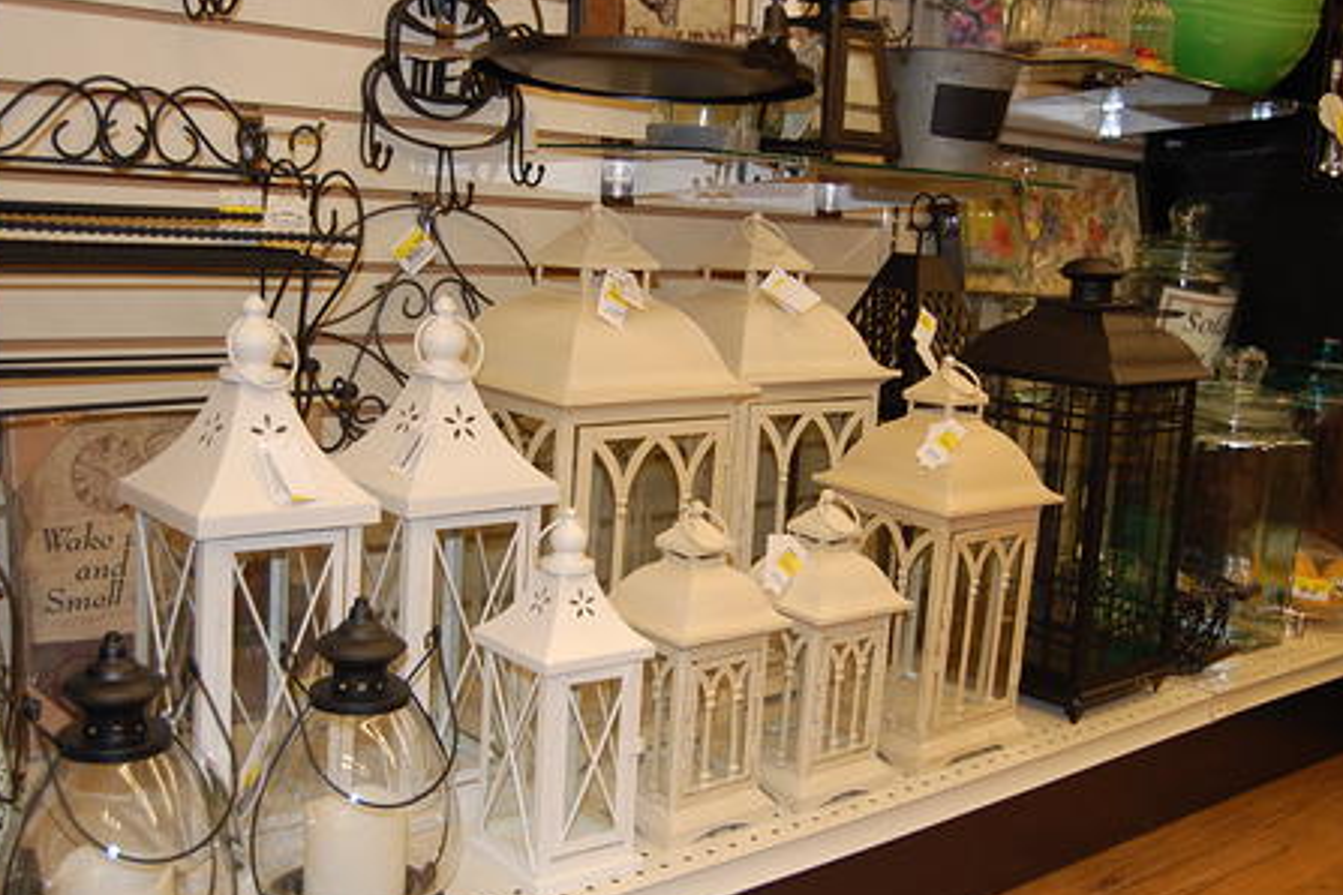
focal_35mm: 41
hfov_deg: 47.4
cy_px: 446
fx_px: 1529
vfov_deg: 32.6
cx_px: 661
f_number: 4
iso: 400
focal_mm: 26
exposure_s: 1/60
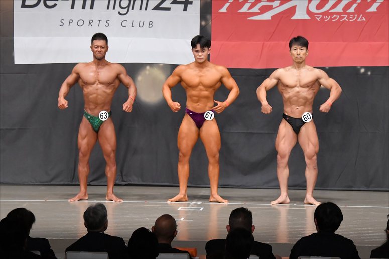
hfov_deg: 12.2
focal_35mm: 168
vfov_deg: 8.2
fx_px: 1814
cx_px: 194
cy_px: 130
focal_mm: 112
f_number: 5.6
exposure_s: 1/400
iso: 6400
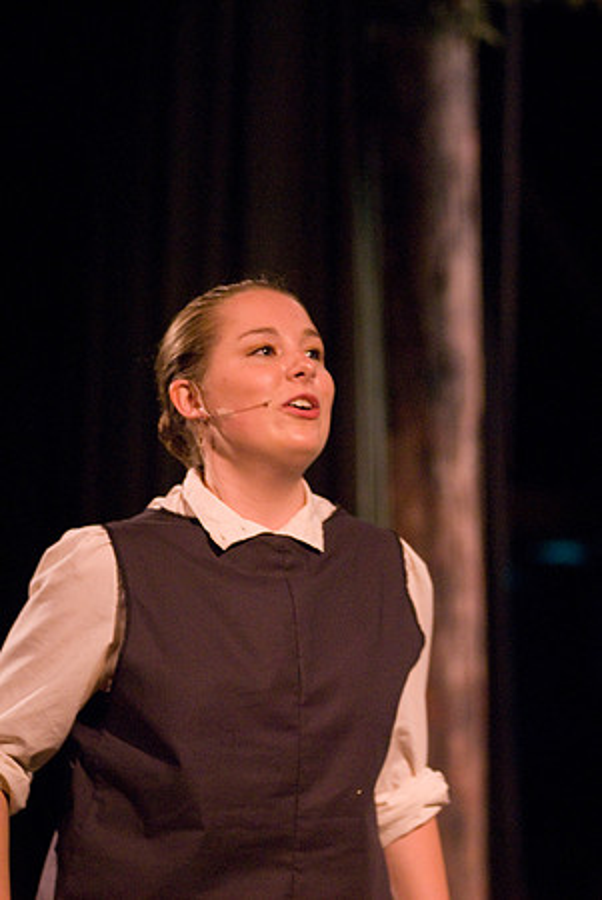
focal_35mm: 174
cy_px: 450
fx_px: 4354
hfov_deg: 7.9
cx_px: 301
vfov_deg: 11.8
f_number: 2.8
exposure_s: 1/160
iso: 1600
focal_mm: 116
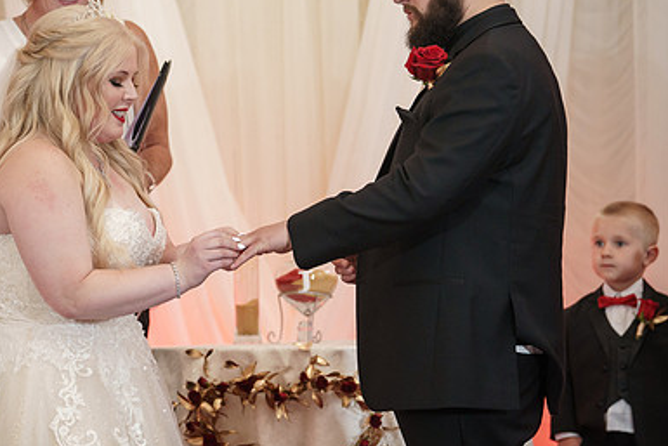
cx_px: 302
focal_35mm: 213
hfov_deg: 9.7
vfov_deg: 6.5
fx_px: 3954
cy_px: 148
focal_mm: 140
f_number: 4
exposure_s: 1/100
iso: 2000
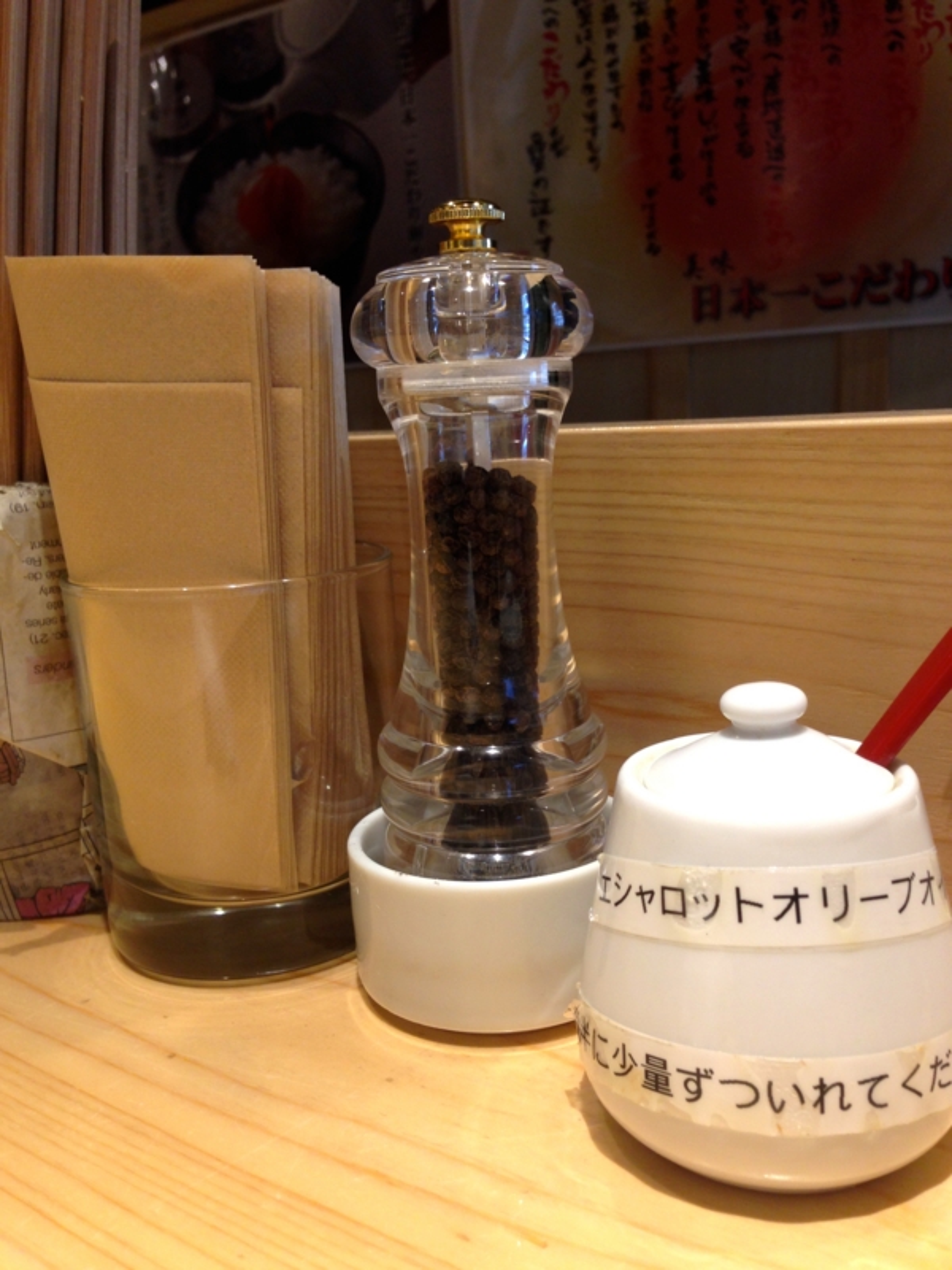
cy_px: 635
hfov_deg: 42.9
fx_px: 1210
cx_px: 476
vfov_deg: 55.4
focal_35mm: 33
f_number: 2.4
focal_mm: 4.12
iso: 64
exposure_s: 1/24
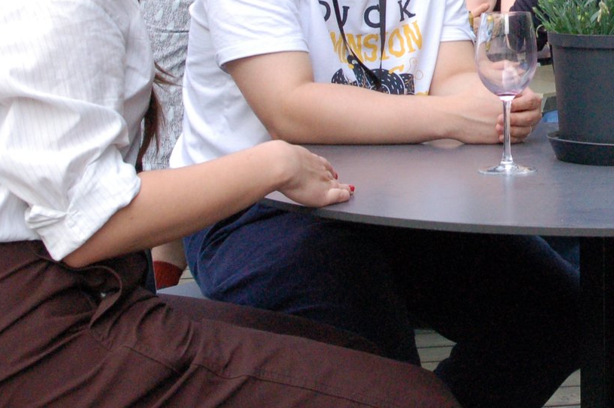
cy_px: -80
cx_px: 620
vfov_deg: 13.8
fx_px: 1635
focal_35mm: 96
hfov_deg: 20.6
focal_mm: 26
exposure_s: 1/125
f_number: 14
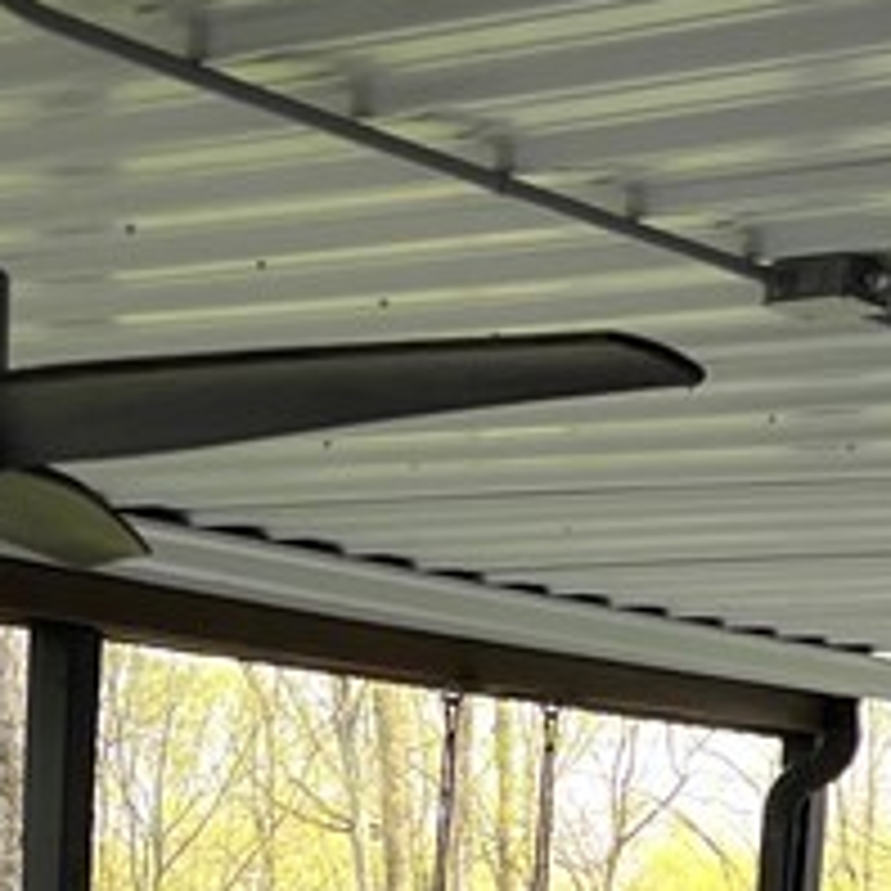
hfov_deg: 15.2
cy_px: 1485
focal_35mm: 114
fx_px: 3320
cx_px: 248
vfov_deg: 14.0
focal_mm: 5.1
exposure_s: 1/238
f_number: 1.6
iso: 32
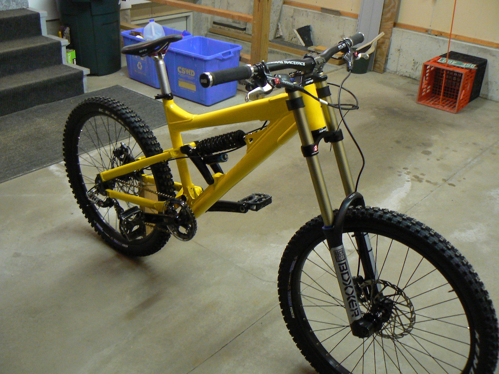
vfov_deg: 39.7
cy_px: 187
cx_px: 250
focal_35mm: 36
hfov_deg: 51.4
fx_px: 519
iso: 200
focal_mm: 6
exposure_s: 1/13
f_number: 2.8
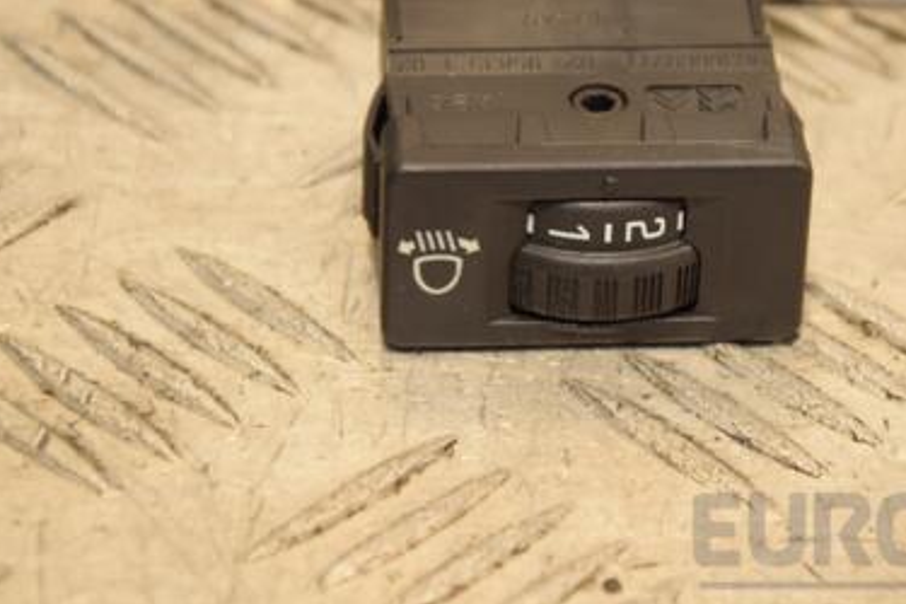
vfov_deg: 6.7
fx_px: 5129
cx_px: 647
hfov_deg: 10.1
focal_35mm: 204
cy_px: 208
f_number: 6.3
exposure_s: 1/200
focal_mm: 85
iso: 800
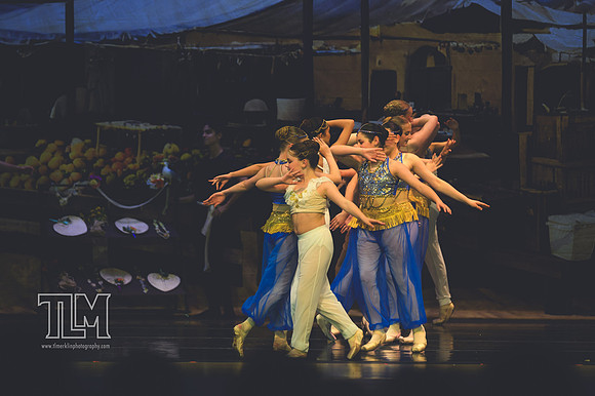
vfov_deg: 5.7
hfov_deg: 8.6
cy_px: 198
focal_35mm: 240
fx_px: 3964
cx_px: 298
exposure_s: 1/500
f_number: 2.8
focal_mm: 160
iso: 640
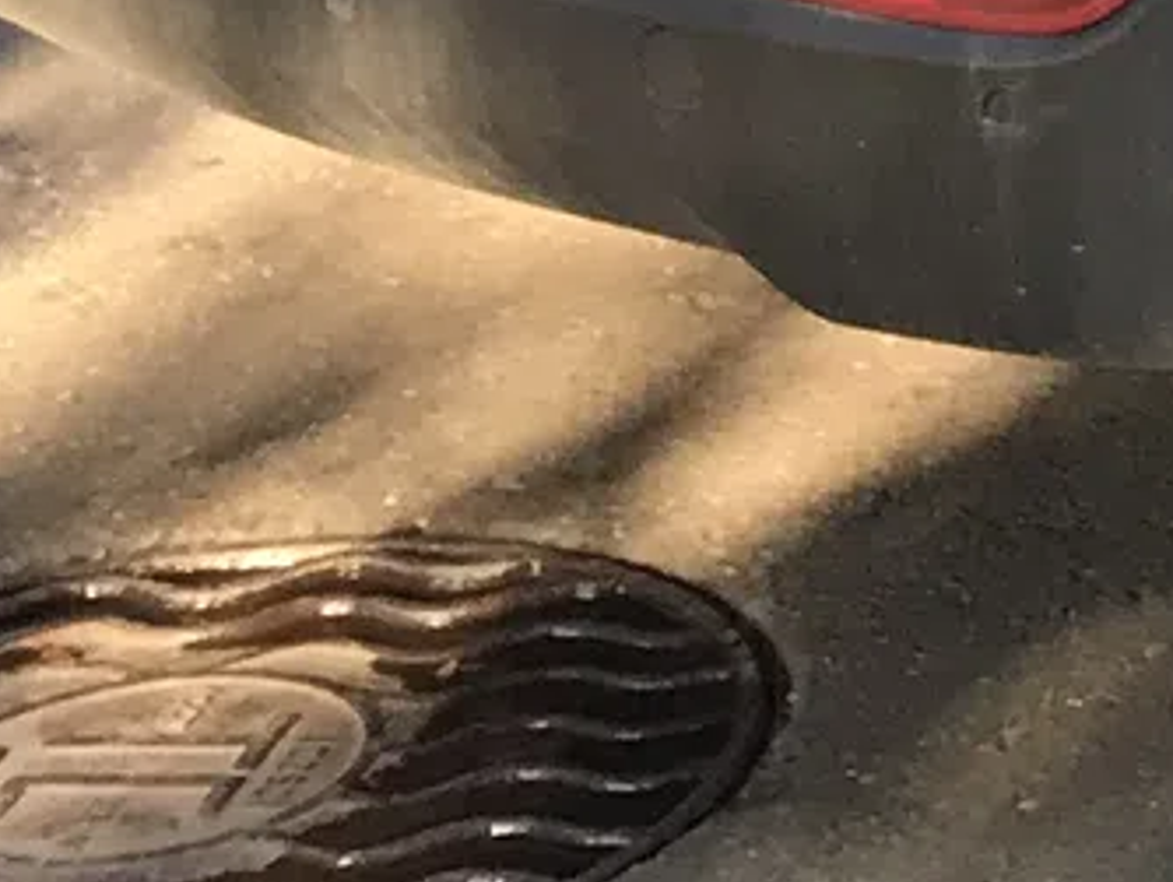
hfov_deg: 8.4
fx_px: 6816
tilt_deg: +2.6
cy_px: -2140
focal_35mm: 201
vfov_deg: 6.5
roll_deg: -1.3
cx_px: 3470
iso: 20
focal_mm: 3.99
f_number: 1.8
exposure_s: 1/126
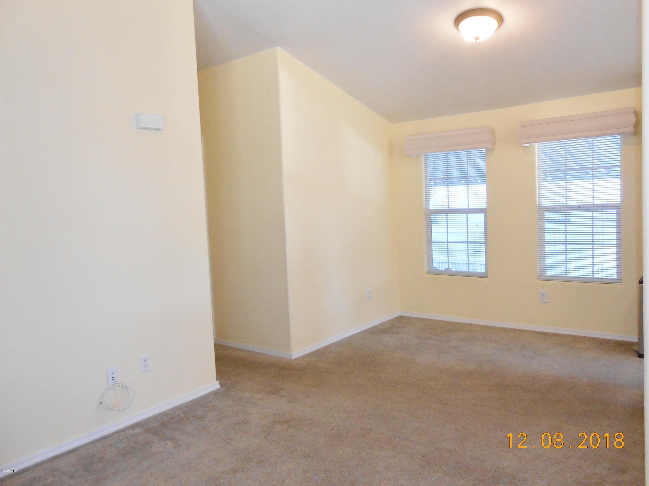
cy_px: 243
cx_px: 324
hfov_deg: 67.3
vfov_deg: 53.1
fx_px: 487
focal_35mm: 26
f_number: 3.5
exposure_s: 1/30
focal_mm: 4.6
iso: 250
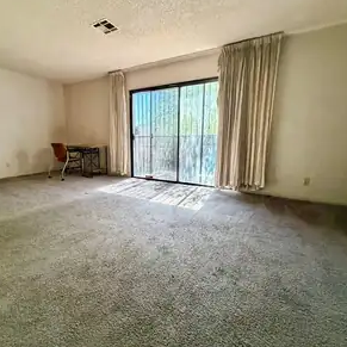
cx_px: 155
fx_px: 193
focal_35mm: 17
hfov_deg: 83.7
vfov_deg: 84.0
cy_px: 169
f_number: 2.2
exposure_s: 1/60
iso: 500
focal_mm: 2.22
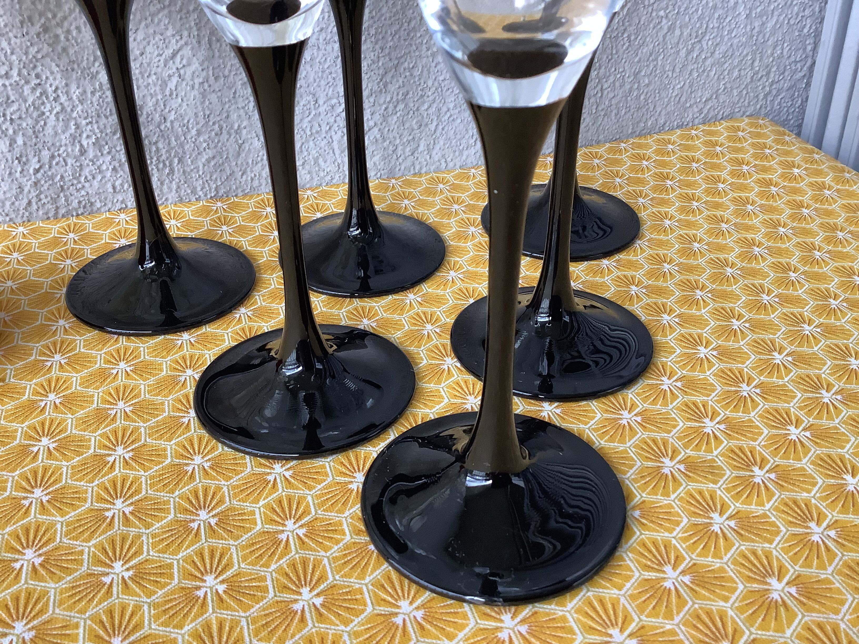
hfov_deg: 58.4
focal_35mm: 31
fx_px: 769
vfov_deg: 45.4
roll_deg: +1.0
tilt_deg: -29.7
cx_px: 430
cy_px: 322
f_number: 2.4
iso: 160
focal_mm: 3.3
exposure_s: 1/60
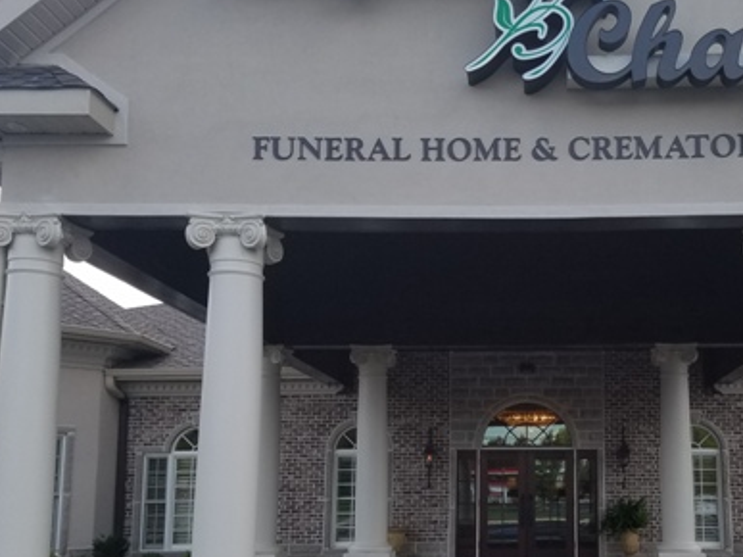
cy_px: 338
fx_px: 923
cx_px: 539
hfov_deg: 42.8
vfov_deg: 33.5
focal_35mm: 43
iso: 50
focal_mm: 4.2
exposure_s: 1/1124
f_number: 1.7
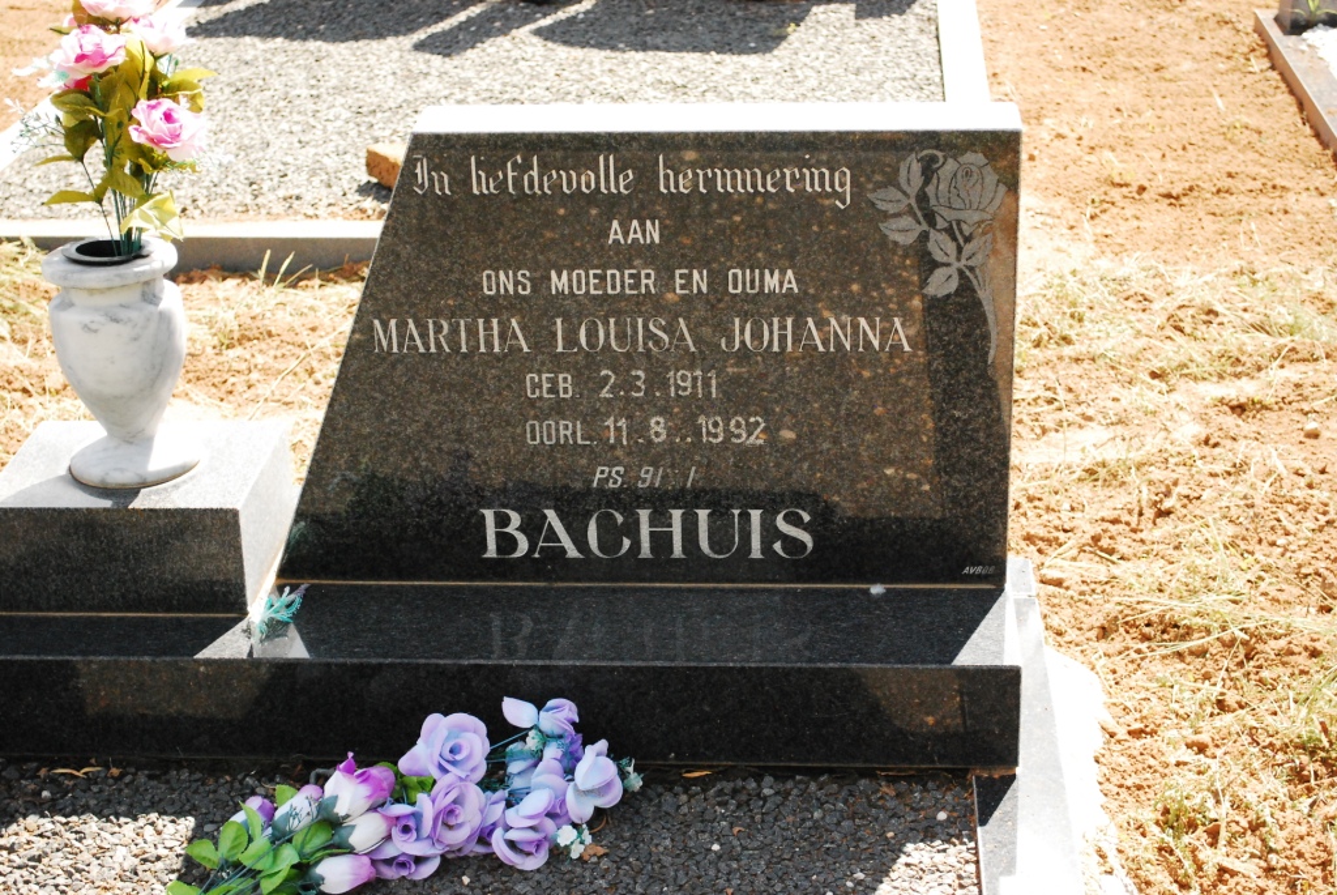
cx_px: 668
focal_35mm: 63
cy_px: 448
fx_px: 2342
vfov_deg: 21.6
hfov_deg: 31.9
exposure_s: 1/2000
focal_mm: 42
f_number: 5.3
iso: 1600
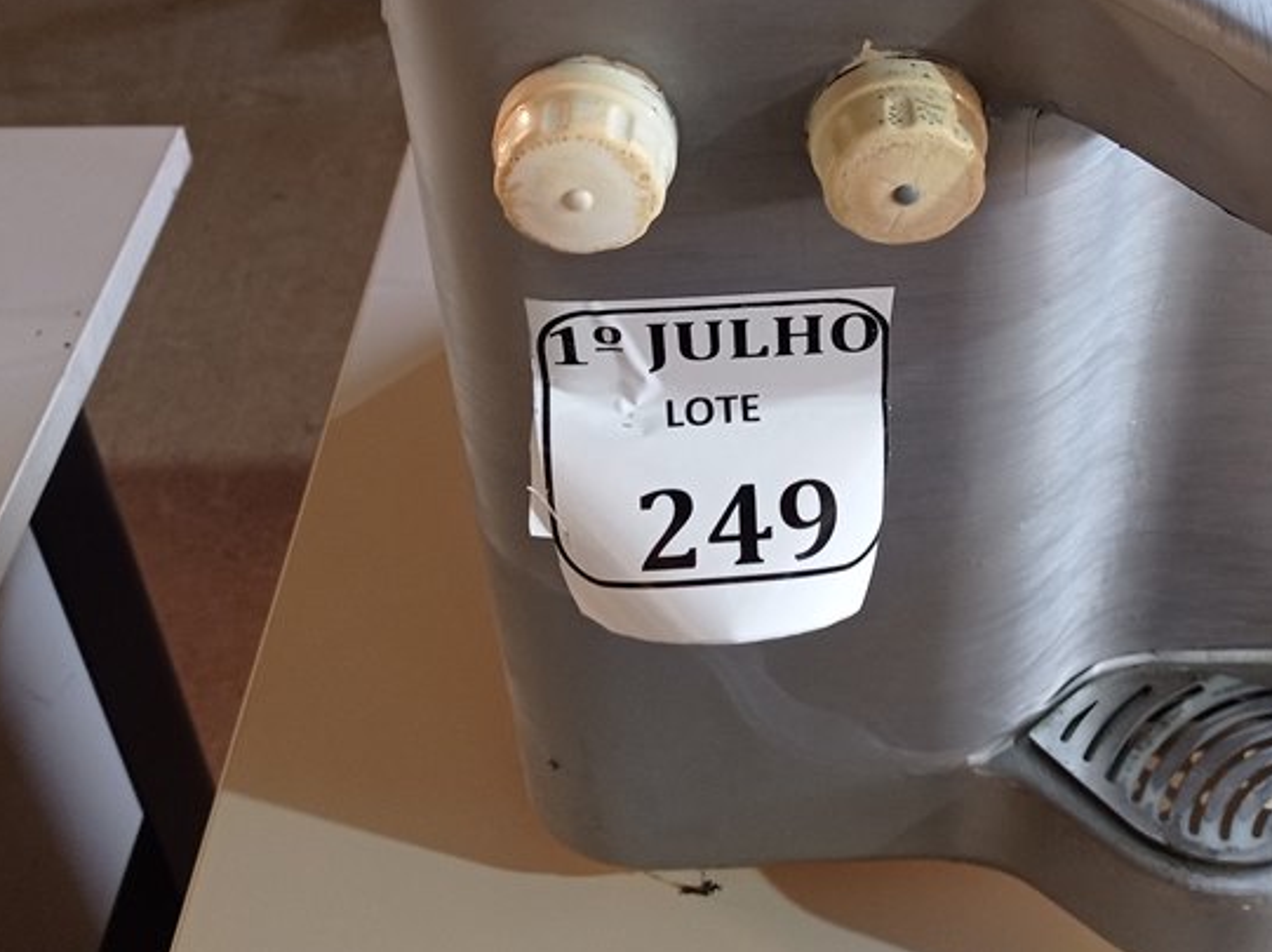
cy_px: 174
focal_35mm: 53
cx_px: 889
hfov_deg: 35.7
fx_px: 1946
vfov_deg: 26.9
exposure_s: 1/30
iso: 314
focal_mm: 4.7
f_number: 1.79
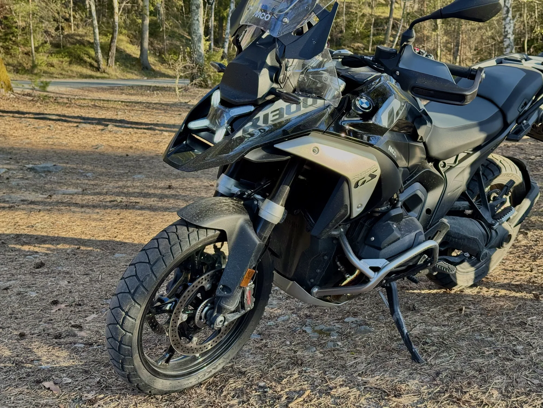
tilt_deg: -7.3
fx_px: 753
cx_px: 272
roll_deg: +0.2
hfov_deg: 39.7
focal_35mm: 48
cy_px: 204
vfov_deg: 30.3
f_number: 1.78
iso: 64
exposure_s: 1/300
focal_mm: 6.76
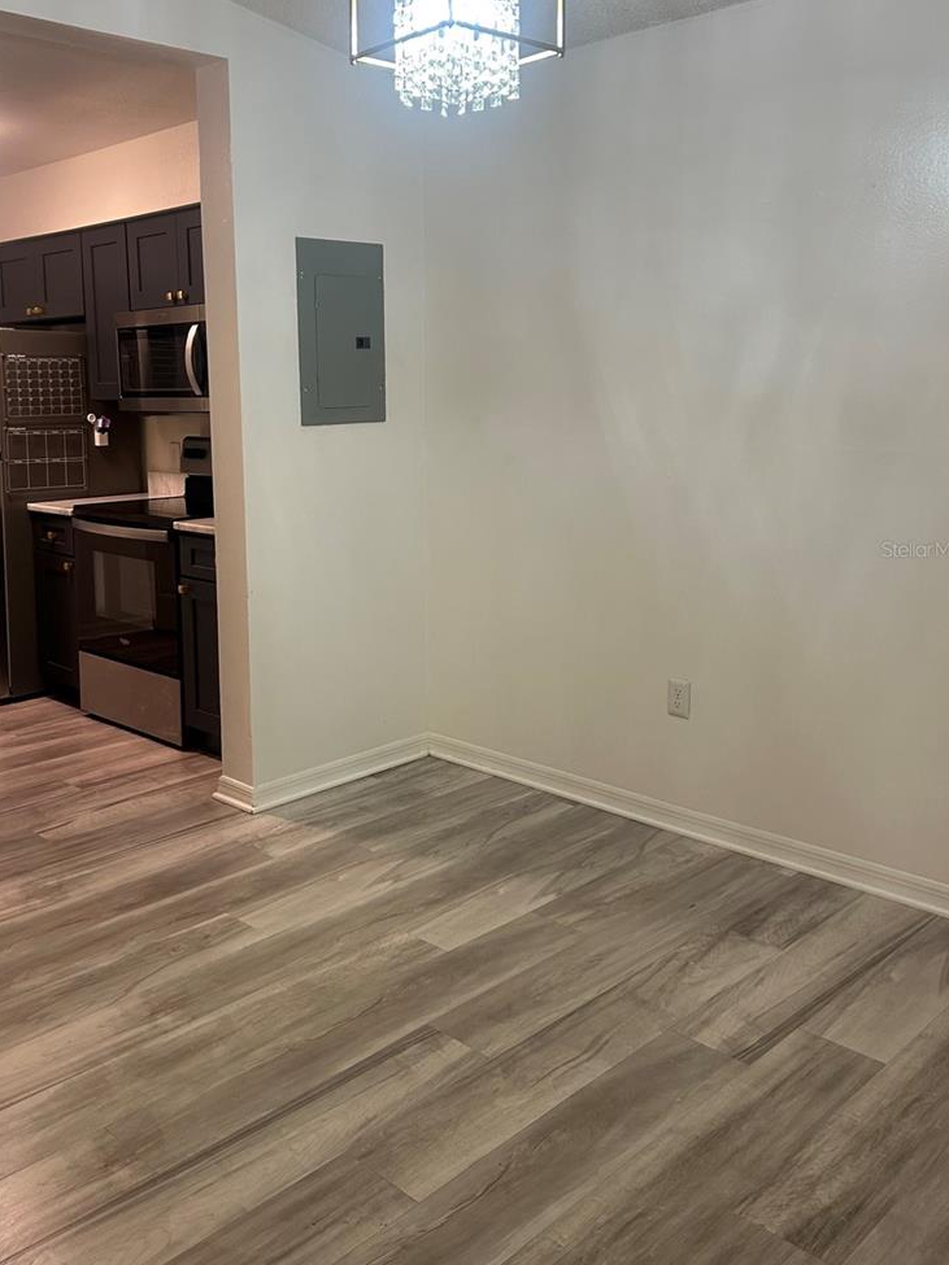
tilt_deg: -7.0
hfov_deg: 44.0
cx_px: 389
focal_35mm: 32
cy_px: 549
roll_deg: +0.6
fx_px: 1170
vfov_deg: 56.6
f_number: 1.5
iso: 125
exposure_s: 1/120
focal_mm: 5.7
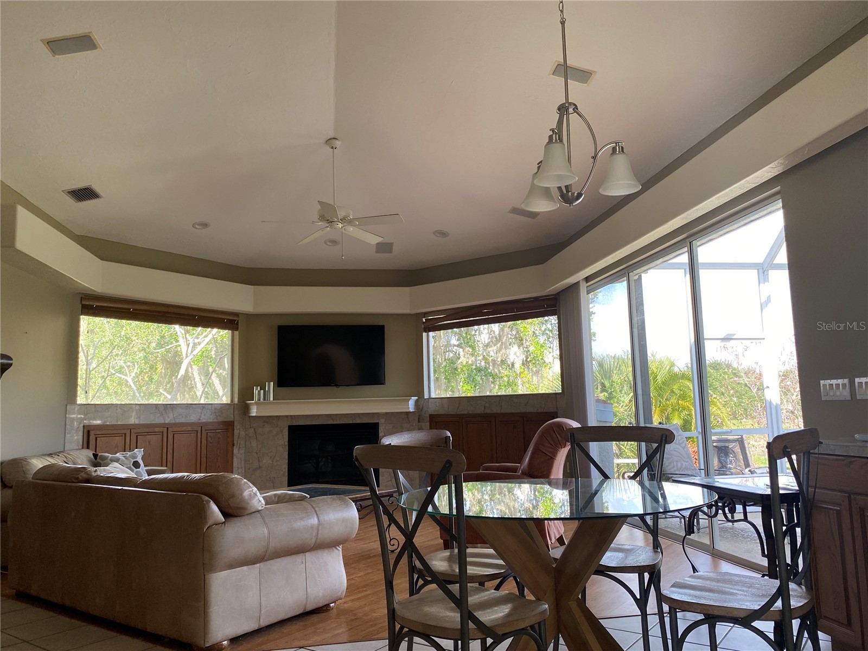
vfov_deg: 53.1
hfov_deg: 67.3
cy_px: 326
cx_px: 434
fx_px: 652
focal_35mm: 26
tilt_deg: +8.0
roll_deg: +1.5
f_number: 1.8
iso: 100
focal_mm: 4.25
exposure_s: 1/122
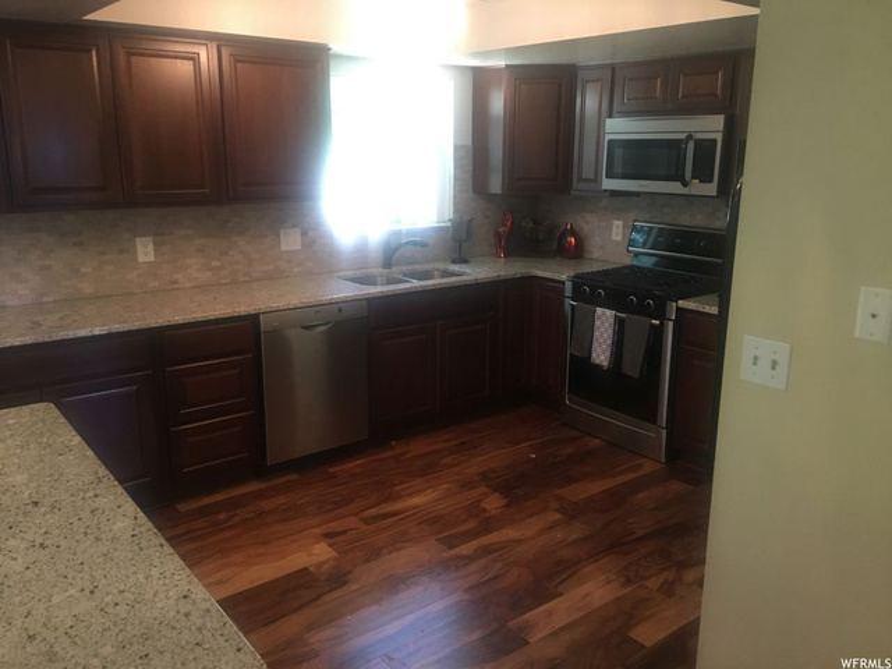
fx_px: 747
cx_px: 446
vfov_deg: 48.2
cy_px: 334
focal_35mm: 29
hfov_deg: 61.7
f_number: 2.2
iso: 64
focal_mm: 4.15
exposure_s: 1/15
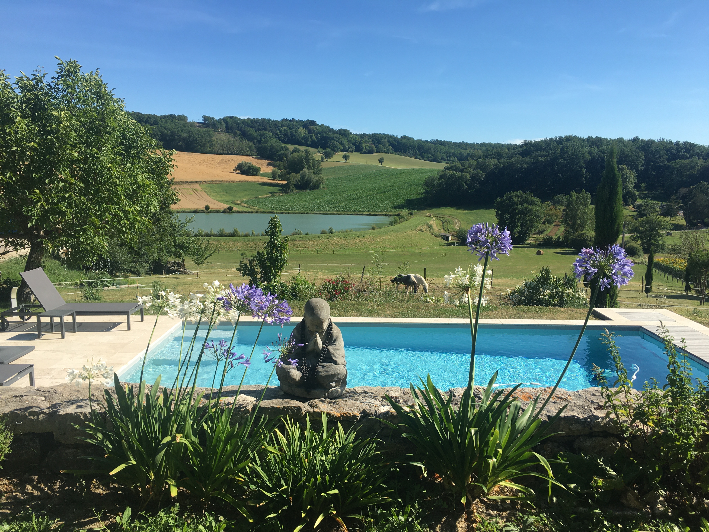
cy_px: 266
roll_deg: -1.0
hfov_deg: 61.7
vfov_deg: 48.2
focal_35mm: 29
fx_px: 594
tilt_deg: -6.8
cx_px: 354
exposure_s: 1/1183
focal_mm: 4.15
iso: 25
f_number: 2.2
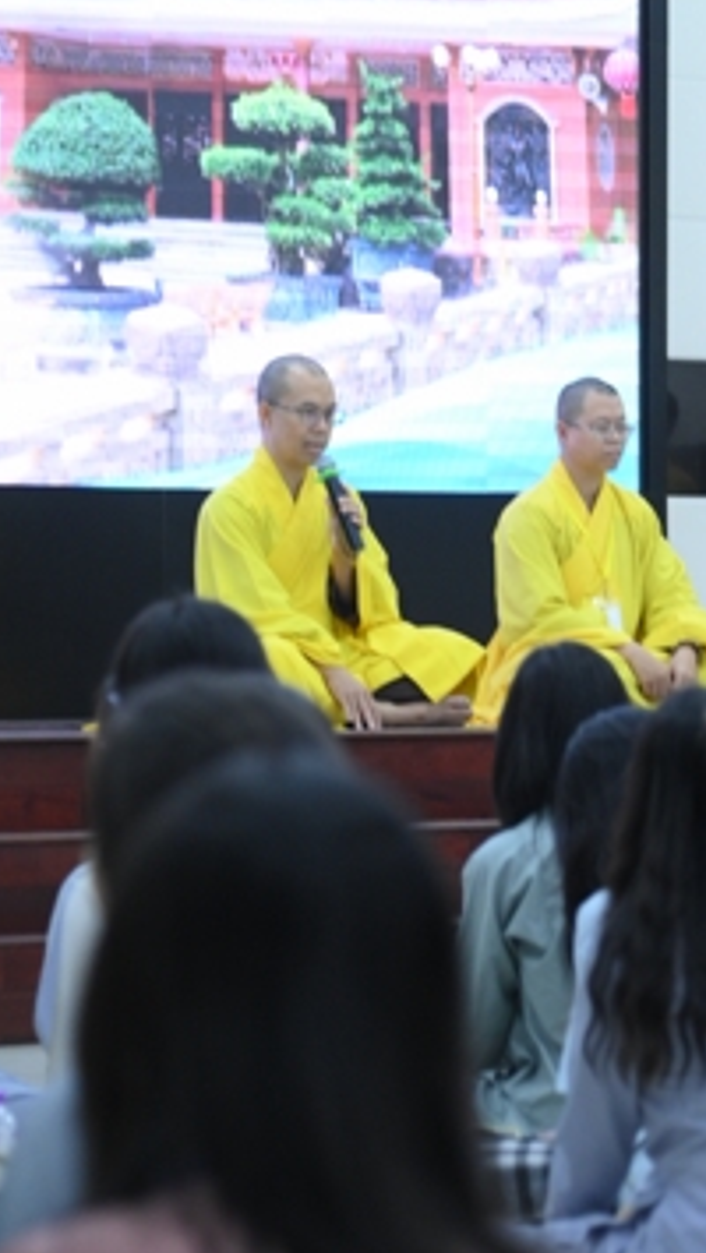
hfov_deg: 6.7
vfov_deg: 11.8
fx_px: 6050
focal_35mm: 182
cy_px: 367
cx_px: 537
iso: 2500
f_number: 4
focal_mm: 95
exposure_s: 1/100
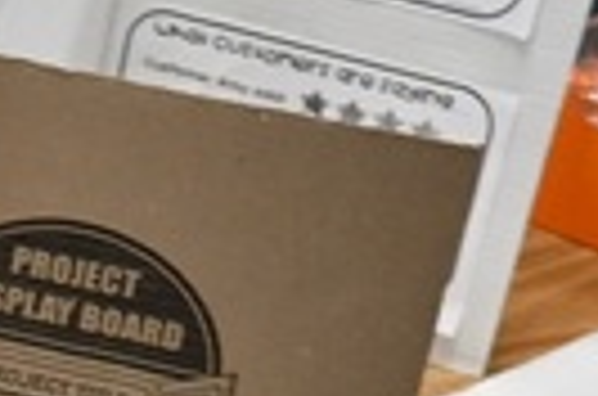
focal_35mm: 174
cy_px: 1406
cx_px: -1668
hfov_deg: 8.1
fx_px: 2881
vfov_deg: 6.7
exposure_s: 1/200
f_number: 1.7
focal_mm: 15
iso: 500
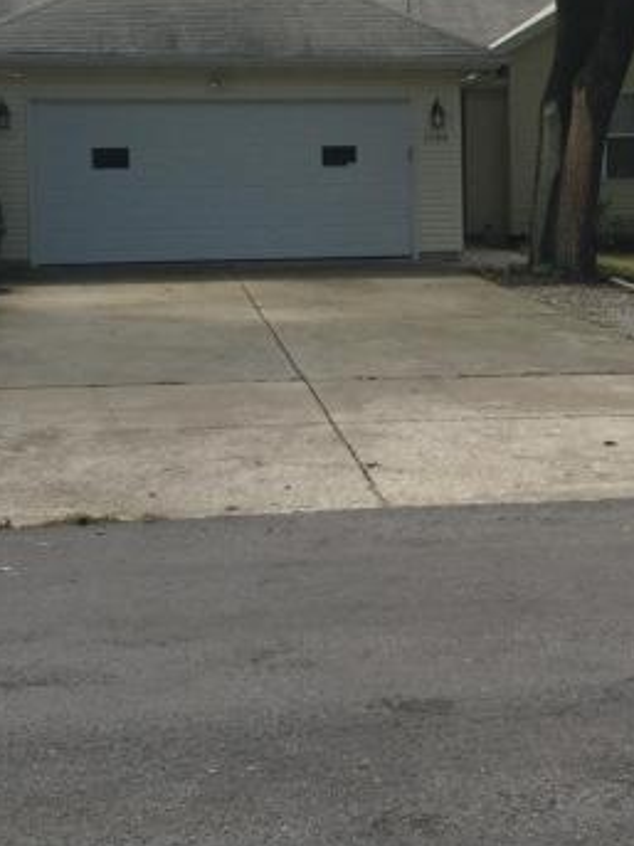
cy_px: 284
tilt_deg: -3.2
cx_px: 461
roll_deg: +0.4
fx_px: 1588
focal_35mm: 65
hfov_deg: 22.4
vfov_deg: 29.6
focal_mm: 4.15
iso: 32
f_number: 2.2
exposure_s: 1/1163
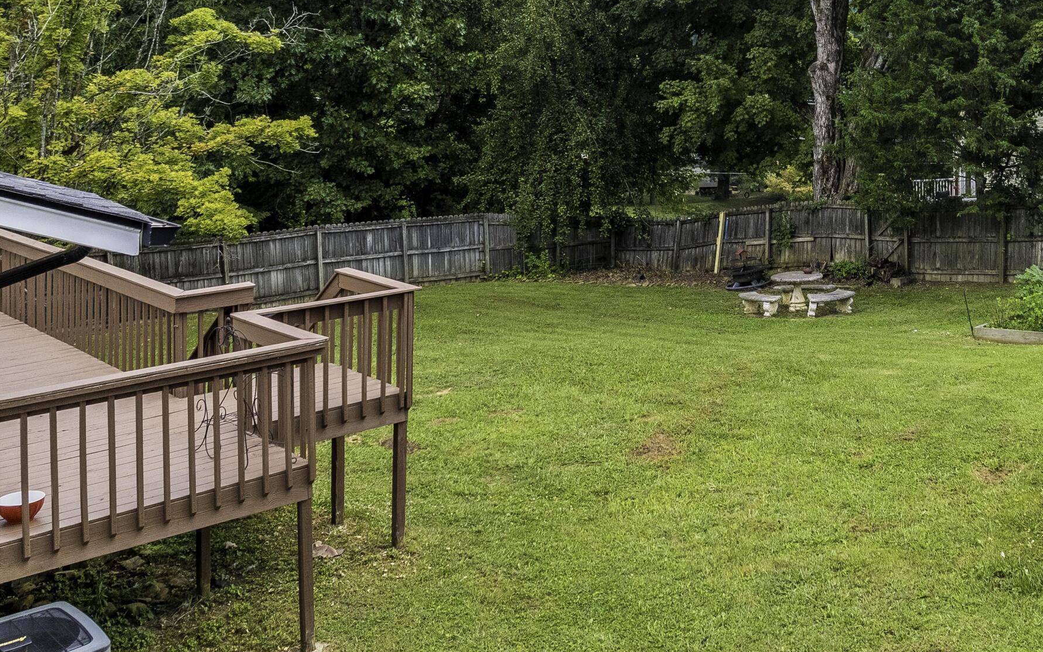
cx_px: 758
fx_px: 1222
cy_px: 129
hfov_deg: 44.9
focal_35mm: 43
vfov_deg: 29.2
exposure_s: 1/160
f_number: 2.8
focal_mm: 12.29
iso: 200
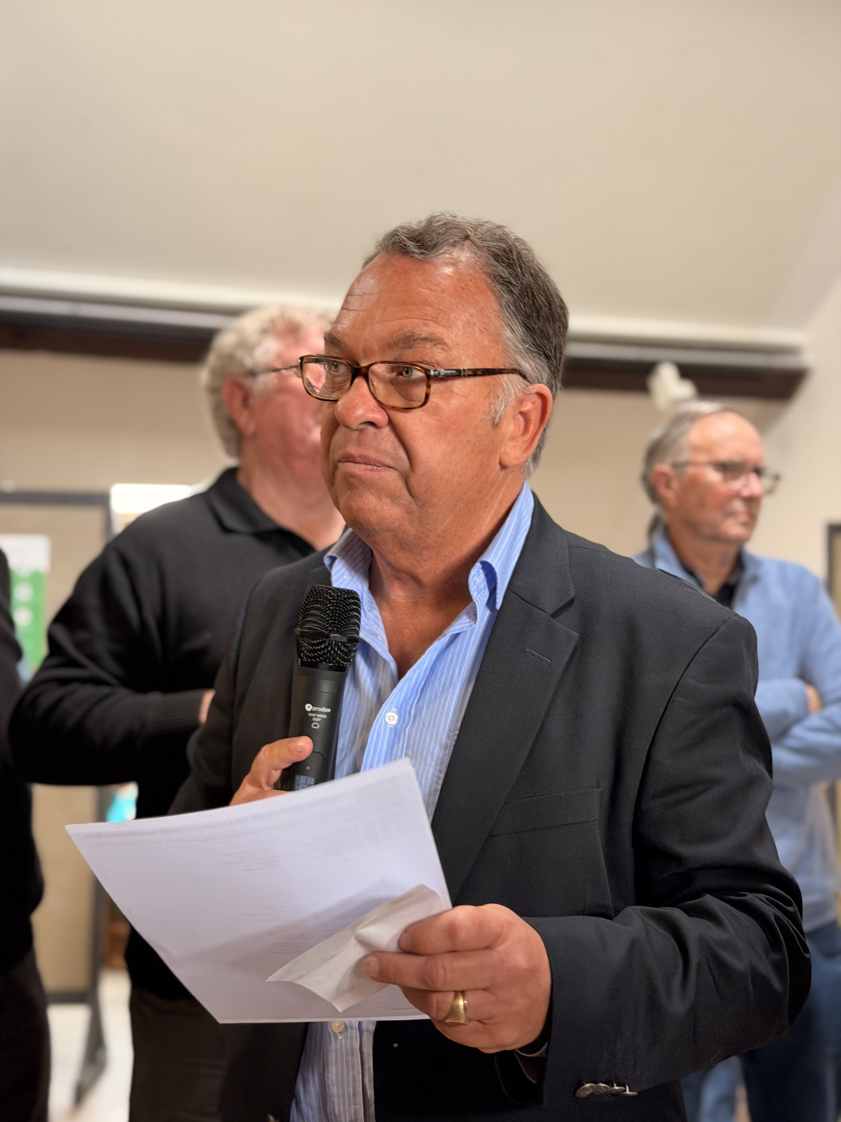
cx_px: 420
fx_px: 1555
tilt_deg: +2.7
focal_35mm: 48
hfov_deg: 30.3
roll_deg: -1.9
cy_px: 561
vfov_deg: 39.7
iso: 160
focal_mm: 6.76
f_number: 1.78
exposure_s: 1/50
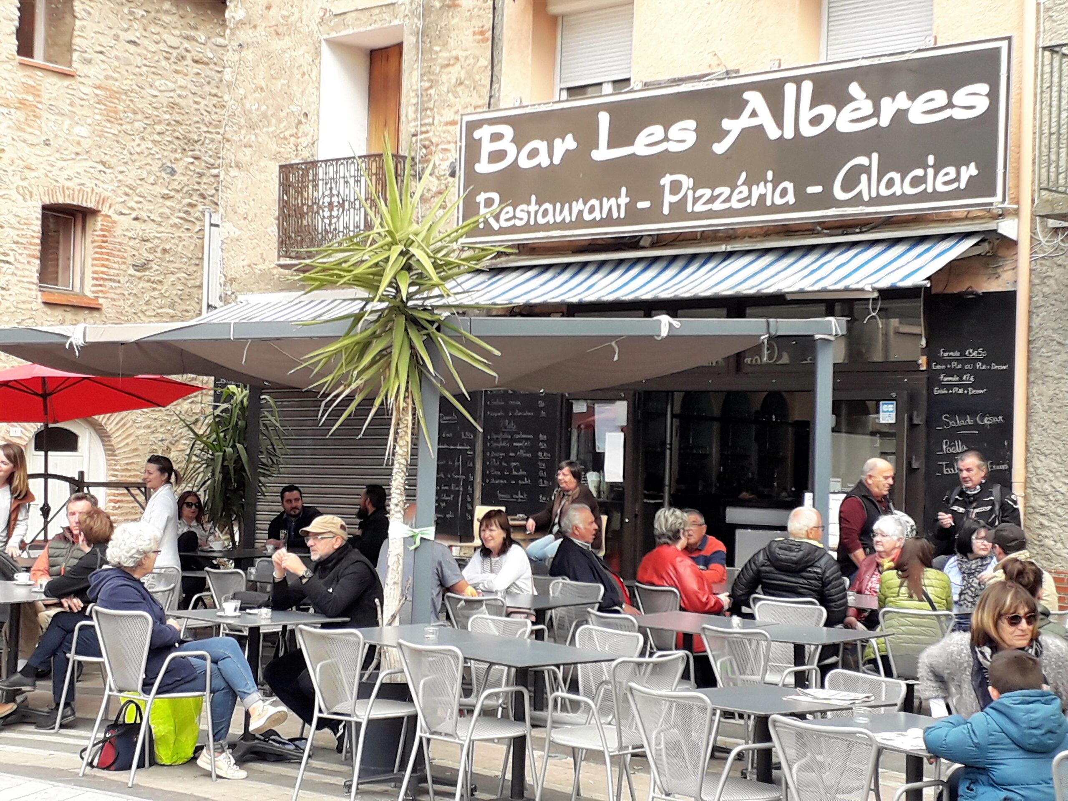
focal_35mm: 27
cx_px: 534
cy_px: 400
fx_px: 833
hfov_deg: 65.3
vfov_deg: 51.4
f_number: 1.9
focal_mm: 3.6
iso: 40
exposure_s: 1/330
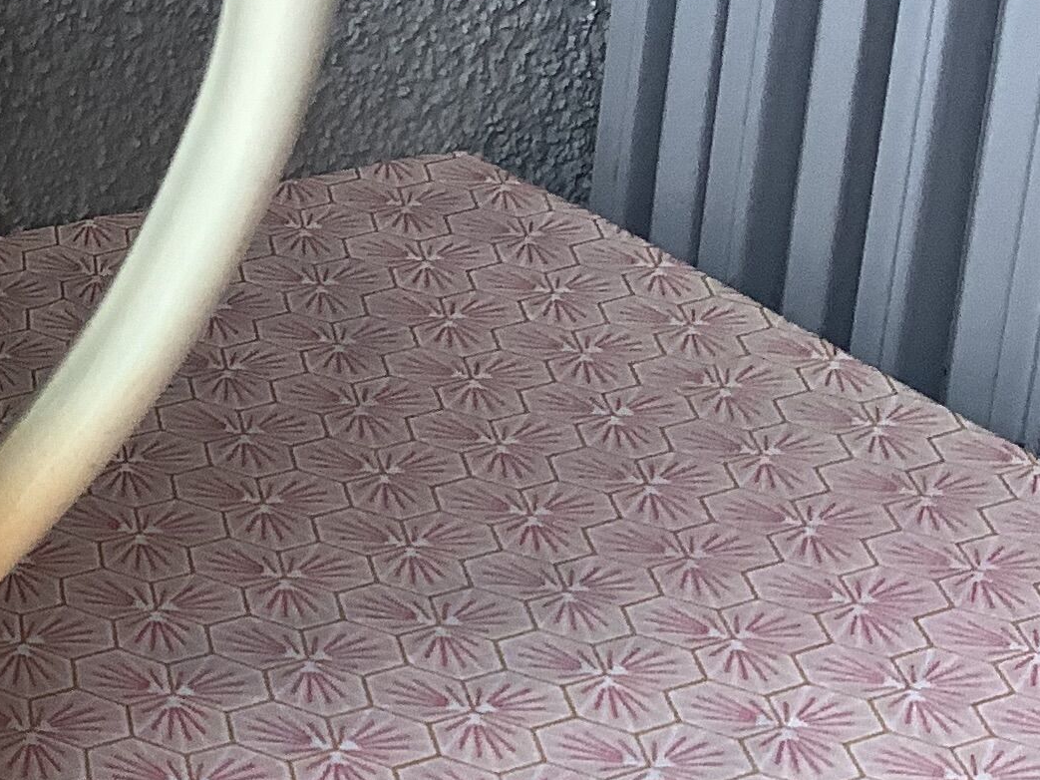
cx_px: -490
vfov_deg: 15.2
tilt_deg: -20.5
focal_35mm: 97
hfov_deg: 18.2
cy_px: 216
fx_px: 2914
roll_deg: +1.7
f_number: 2.4
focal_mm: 3.3
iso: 100
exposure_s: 1/50
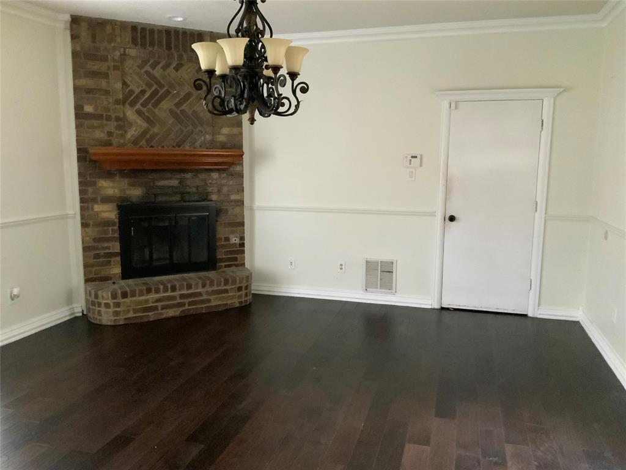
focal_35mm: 29
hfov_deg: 61.7
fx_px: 524
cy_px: 235
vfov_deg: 48.2
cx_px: 313
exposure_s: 1/30
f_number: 1.8
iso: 500
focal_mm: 3
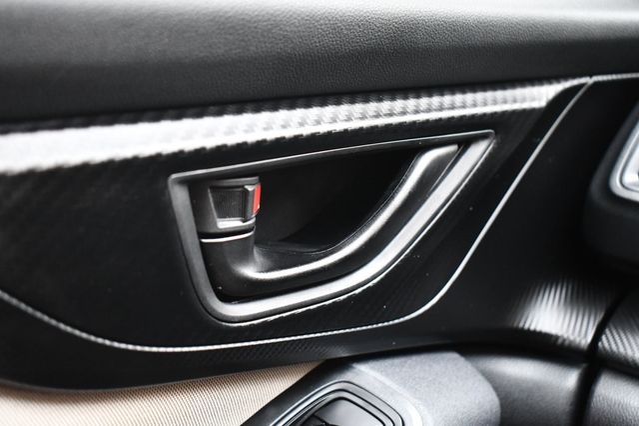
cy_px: 213
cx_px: 320
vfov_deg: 25.0
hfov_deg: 36.9
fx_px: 958
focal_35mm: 54
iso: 2200
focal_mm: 36
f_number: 4.8
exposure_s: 1/125
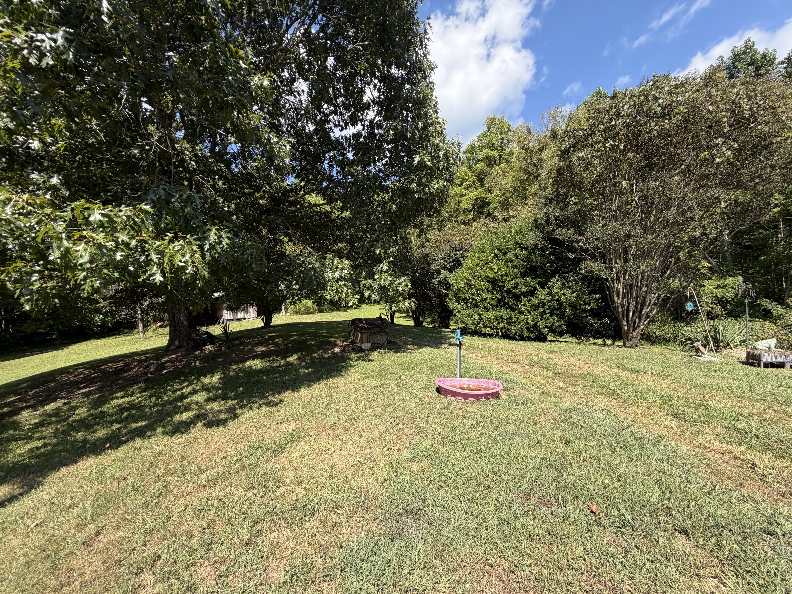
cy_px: 297
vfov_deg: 85.7
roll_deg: +2.7
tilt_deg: -0.6
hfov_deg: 102.1
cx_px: 396
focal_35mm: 14
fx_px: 320
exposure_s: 1/619
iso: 40
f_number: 2.2
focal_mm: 2.22
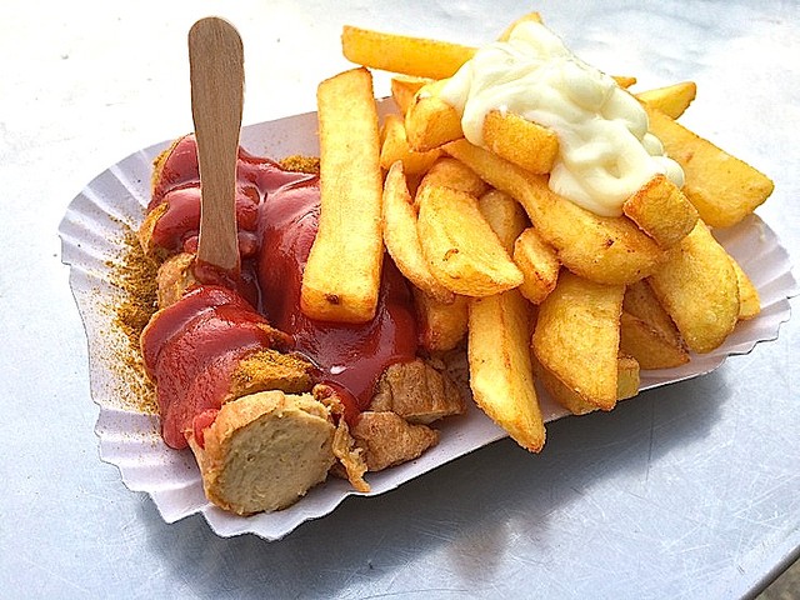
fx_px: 670
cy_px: 300
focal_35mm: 29
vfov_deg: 48.2
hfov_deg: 61.7
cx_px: 400
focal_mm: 4.15
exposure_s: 1/526
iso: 32
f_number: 2.2
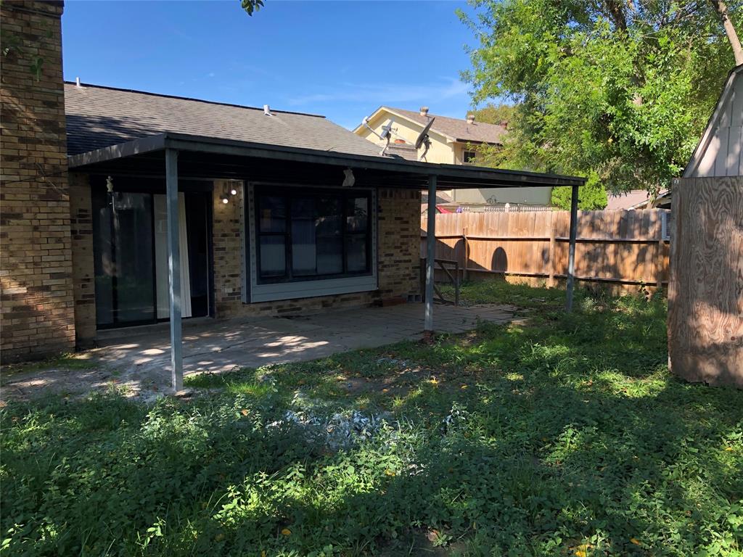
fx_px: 601
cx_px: 372
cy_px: 278
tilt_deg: -5.4
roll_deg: -0.7
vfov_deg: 49.7
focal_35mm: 28
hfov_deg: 63.4
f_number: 1.8
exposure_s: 1/511
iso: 20
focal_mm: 4
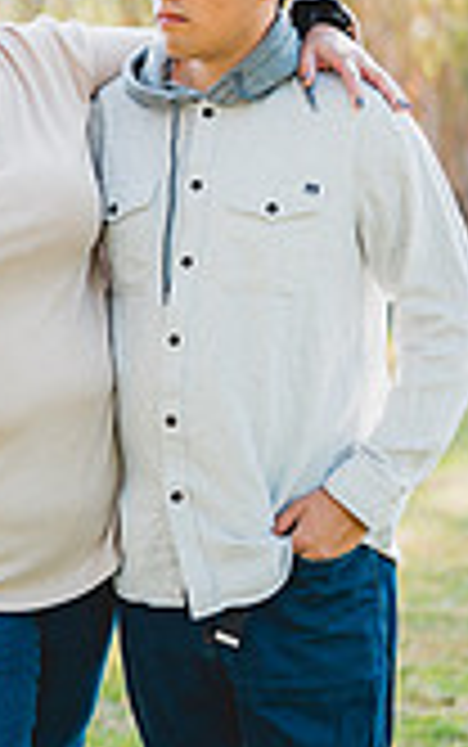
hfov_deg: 9.5
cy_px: 288
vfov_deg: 15.1
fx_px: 2811
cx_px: 176
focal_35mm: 138
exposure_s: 1/1600
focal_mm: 50
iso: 250
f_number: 1.4
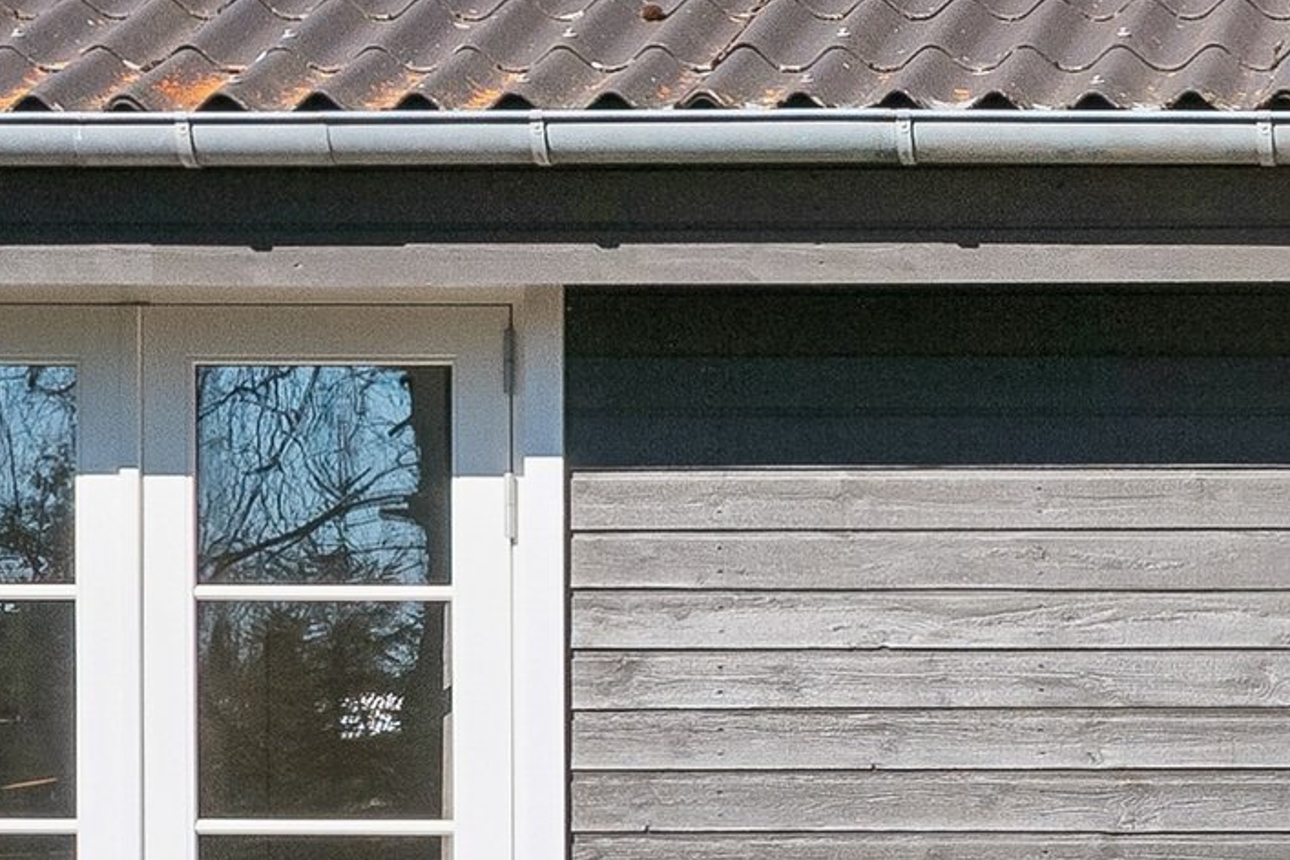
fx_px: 5700
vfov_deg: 8.5
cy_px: 995
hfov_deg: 12.5
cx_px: 1693
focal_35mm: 159
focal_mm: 25
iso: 200
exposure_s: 1/400
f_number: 10
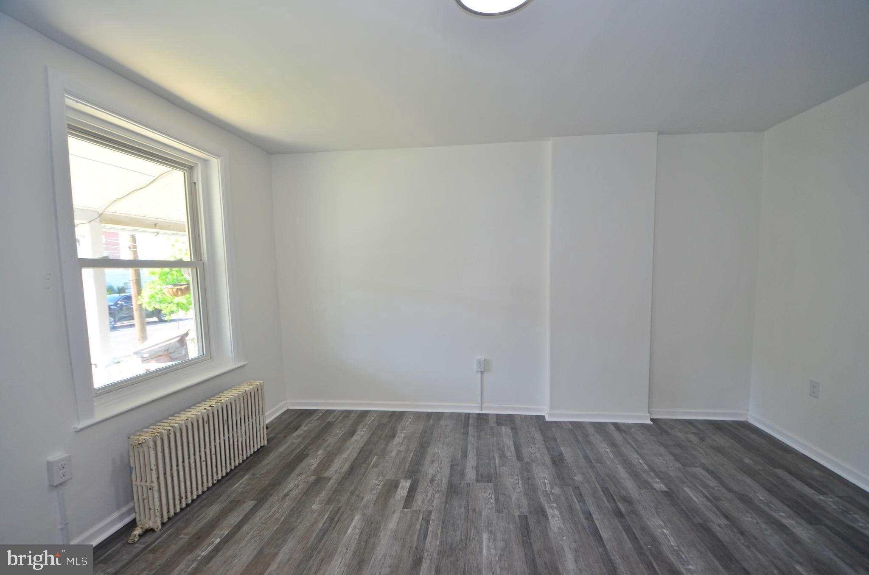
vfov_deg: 77.1
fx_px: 361
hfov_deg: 100.5
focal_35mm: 15
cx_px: 434
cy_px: 288
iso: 250
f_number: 4.5
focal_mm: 10
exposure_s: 1/80
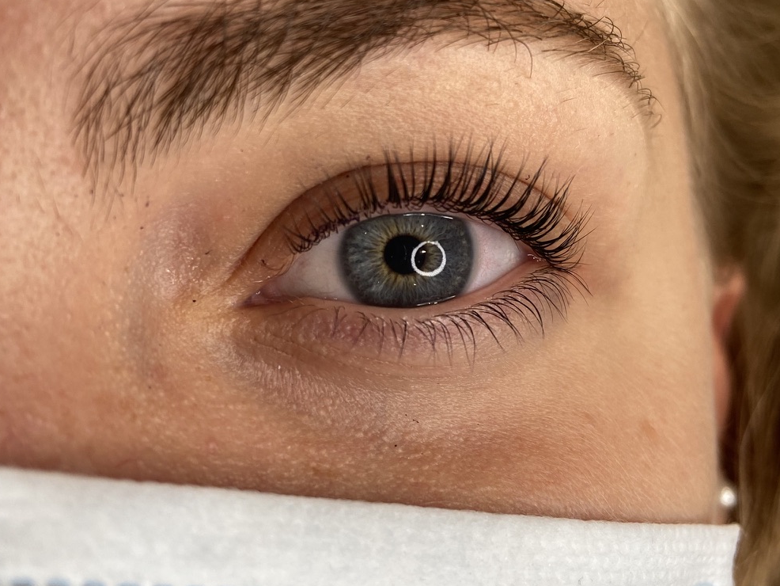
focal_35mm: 27
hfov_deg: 65.3
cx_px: 395
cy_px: 284
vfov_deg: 51.4
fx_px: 609
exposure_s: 1/100
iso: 80
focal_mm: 4.25
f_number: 1.8
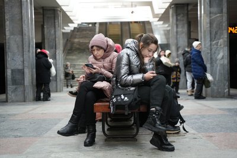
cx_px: 118
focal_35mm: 56
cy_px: 79
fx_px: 369
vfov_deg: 24.2
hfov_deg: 35.6
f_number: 2.8
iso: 1000
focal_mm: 56
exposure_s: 1/60
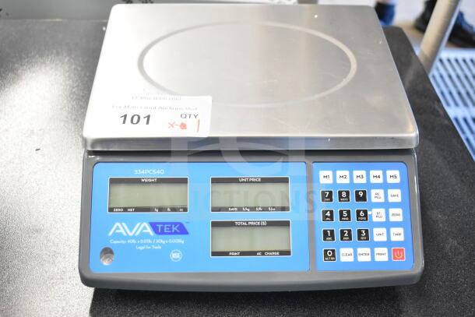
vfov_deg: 30.9
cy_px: 158
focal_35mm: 44
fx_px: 574
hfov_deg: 45.0
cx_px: 238
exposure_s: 1/50
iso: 1800
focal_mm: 29
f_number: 4.2
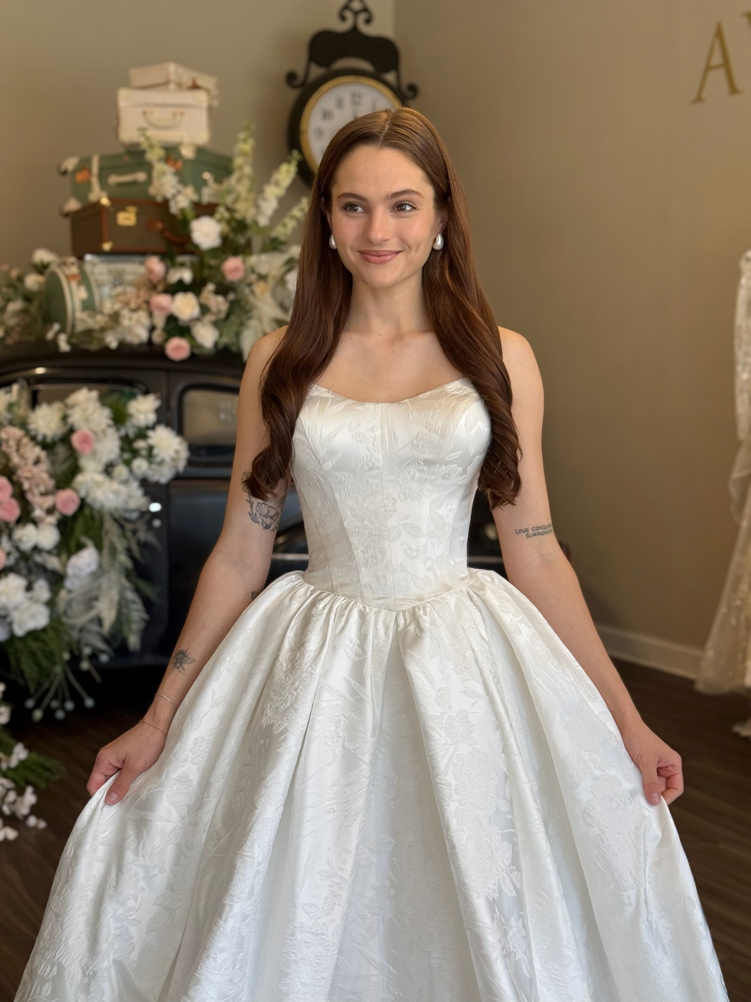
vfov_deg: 39.7
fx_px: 1388
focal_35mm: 48
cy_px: 501
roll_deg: -0.8
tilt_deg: -4.6
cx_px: 376
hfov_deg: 30.3
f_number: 1.78
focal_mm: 6.76
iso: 80
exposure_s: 1/516
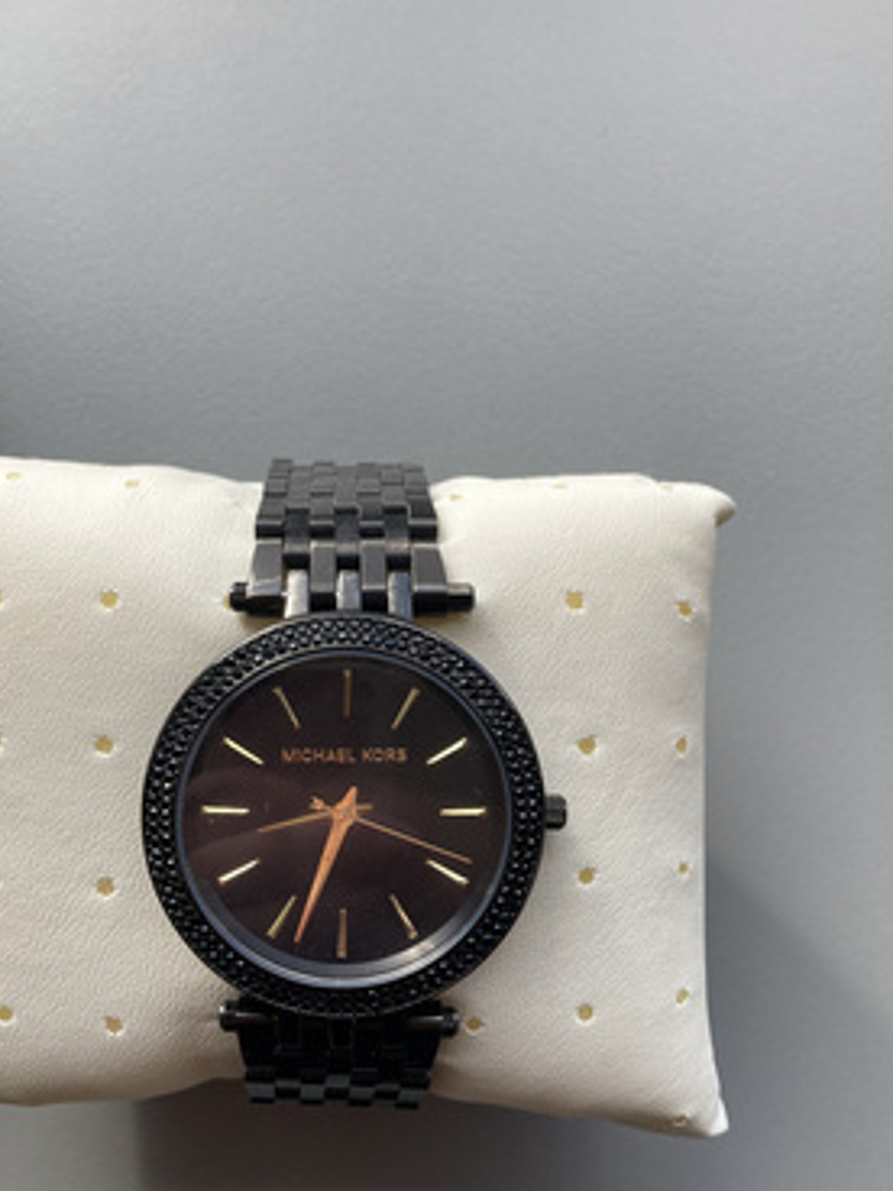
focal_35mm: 38
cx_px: 403
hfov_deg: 37.7
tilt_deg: -76.5
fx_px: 1307
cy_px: 586
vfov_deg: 49.0
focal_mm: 3.99
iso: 32
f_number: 1.8
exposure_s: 1/121
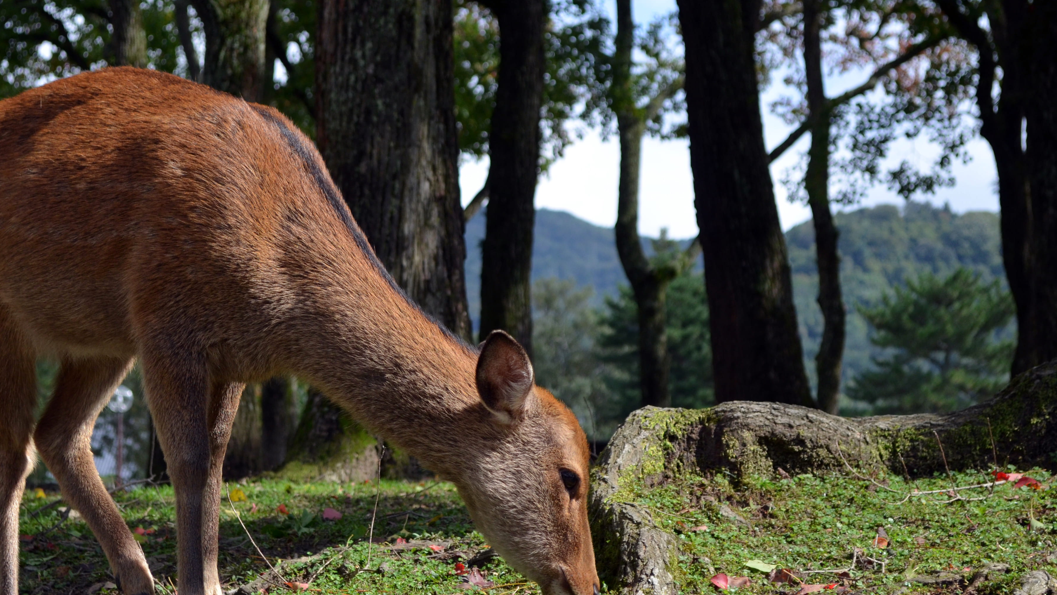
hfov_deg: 21.5
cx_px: 411
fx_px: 2775
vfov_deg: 12.2
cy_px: 319
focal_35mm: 99
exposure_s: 1/1250
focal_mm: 46
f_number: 5.3
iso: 400
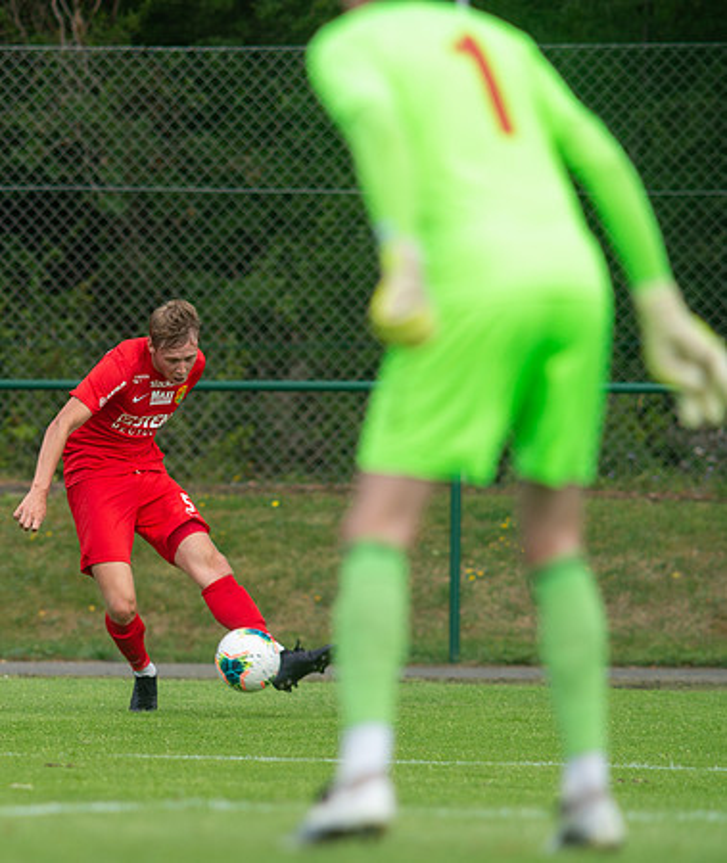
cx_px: 32
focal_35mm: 622
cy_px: 463
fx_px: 16211
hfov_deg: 2.6
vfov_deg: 3.1
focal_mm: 420
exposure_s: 1/1250
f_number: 4
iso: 560
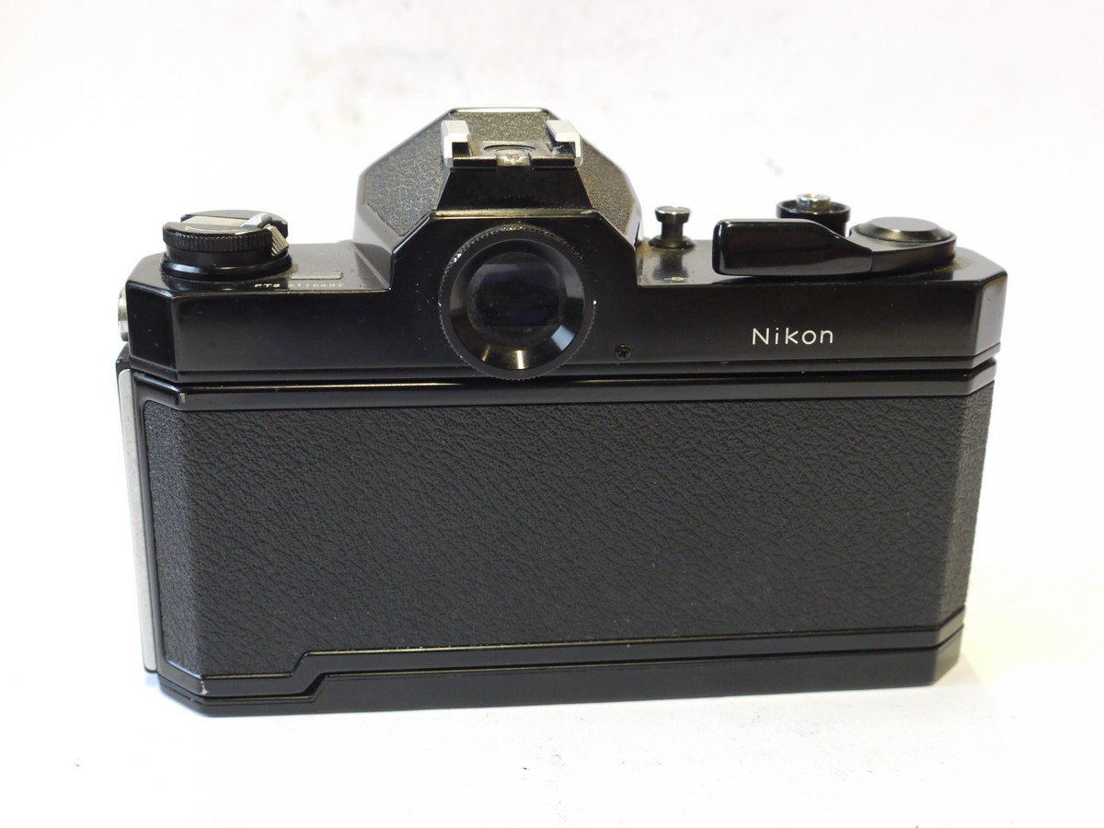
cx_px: 552
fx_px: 1467
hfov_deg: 41.2
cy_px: 414
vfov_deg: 31.5
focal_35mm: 46
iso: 800
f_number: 7.1
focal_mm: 23
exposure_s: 1/25
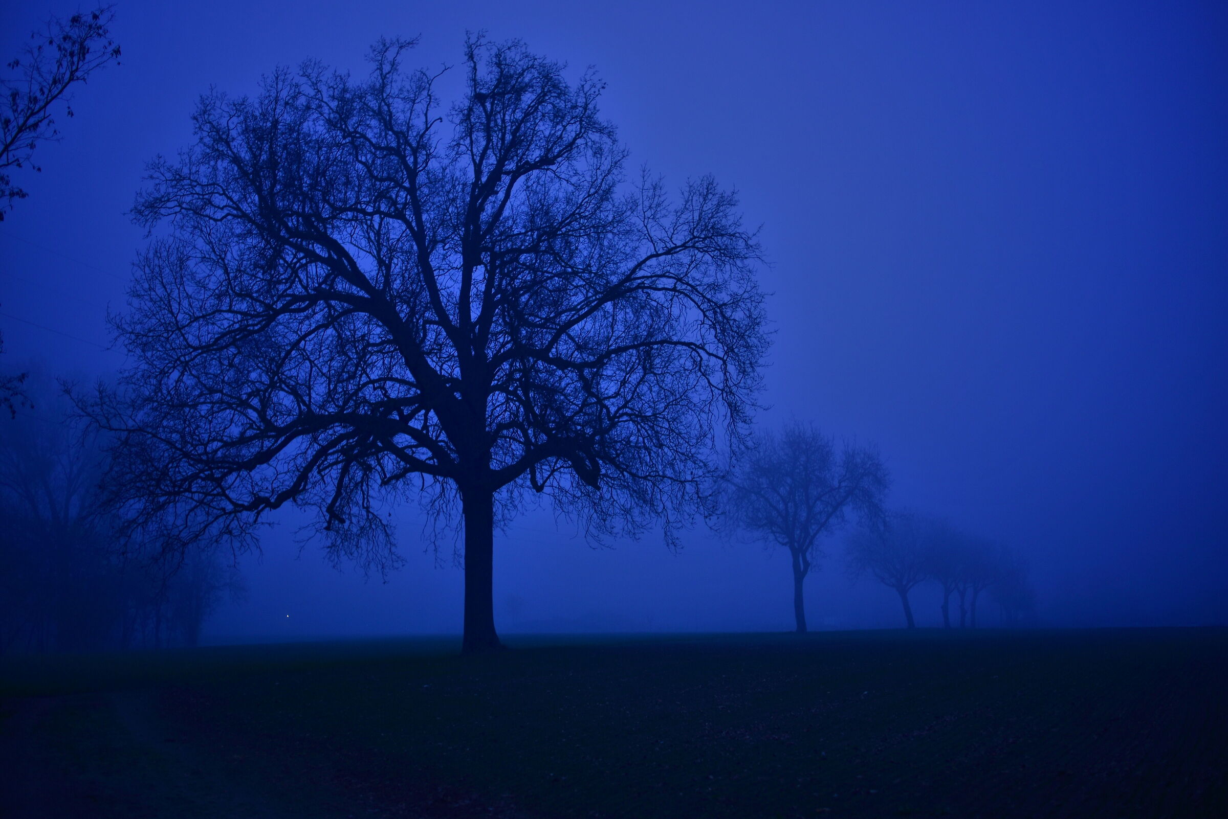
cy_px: 410
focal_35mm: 50
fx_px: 1706
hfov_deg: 39.6
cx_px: 614
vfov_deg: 27.0
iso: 100
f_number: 1.8
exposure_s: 1/50
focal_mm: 50
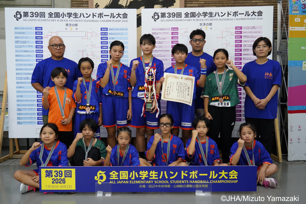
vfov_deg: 43.6
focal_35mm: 30
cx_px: 153
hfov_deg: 61.9
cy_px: 102
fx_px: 255
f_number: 5
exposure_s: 1/100
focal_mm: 30
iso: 6400
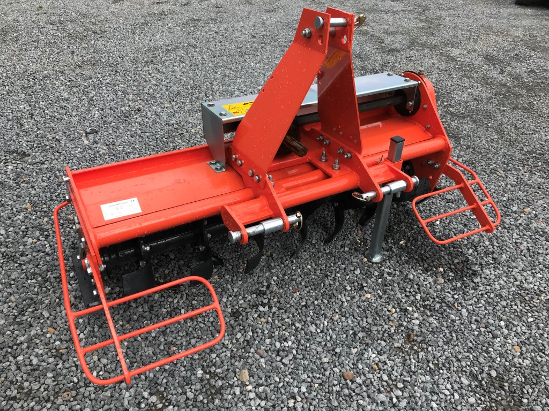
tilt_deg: -34.4
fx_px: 444
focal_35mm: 28
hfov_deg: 63.4
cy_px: 206
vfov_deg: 49.7
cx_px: 274
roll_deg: -1.6
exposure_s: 1/766
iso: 20
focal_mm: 3.99
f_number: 1.8
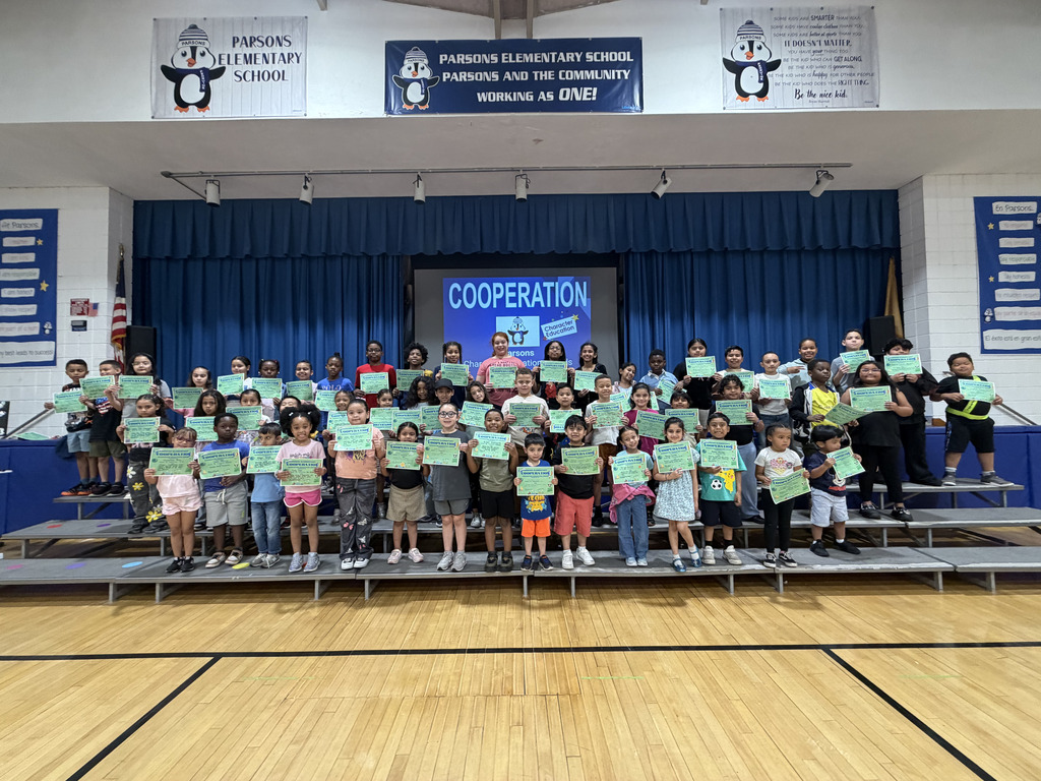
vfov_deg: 85.7
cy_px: 390
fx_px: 421
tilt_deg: +1.9
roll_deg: +1.3
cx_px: 520
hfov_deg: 102.1
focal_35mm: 14
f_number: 2.2
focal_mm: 2.22
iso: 250
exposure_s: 1/60
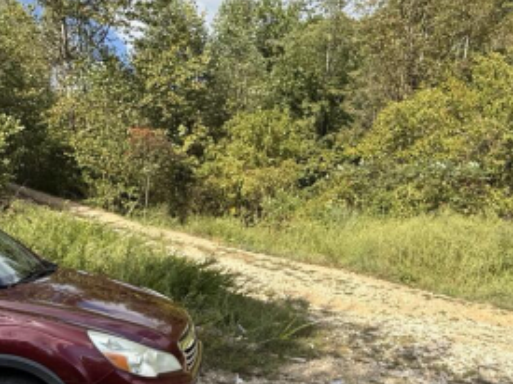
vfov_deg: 41.4
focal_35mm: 34
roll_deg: +3.3
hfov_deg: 53.6
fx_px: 504
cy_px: 248
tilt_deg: -3.8
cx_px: 311
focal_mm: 2.22
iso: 50
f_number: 2.2
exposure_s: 1/1189
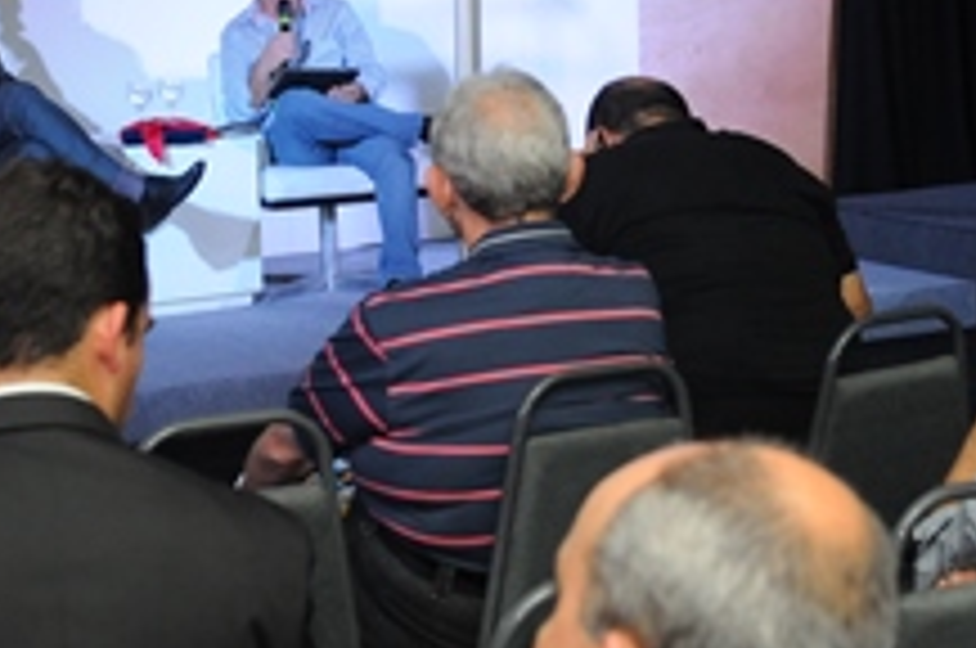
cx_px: 598
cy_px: 158
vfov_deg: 13.6
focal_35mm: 100
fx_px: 2707
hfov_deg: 20.4
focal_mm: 30
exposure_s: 1/250
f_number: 4
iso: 1250
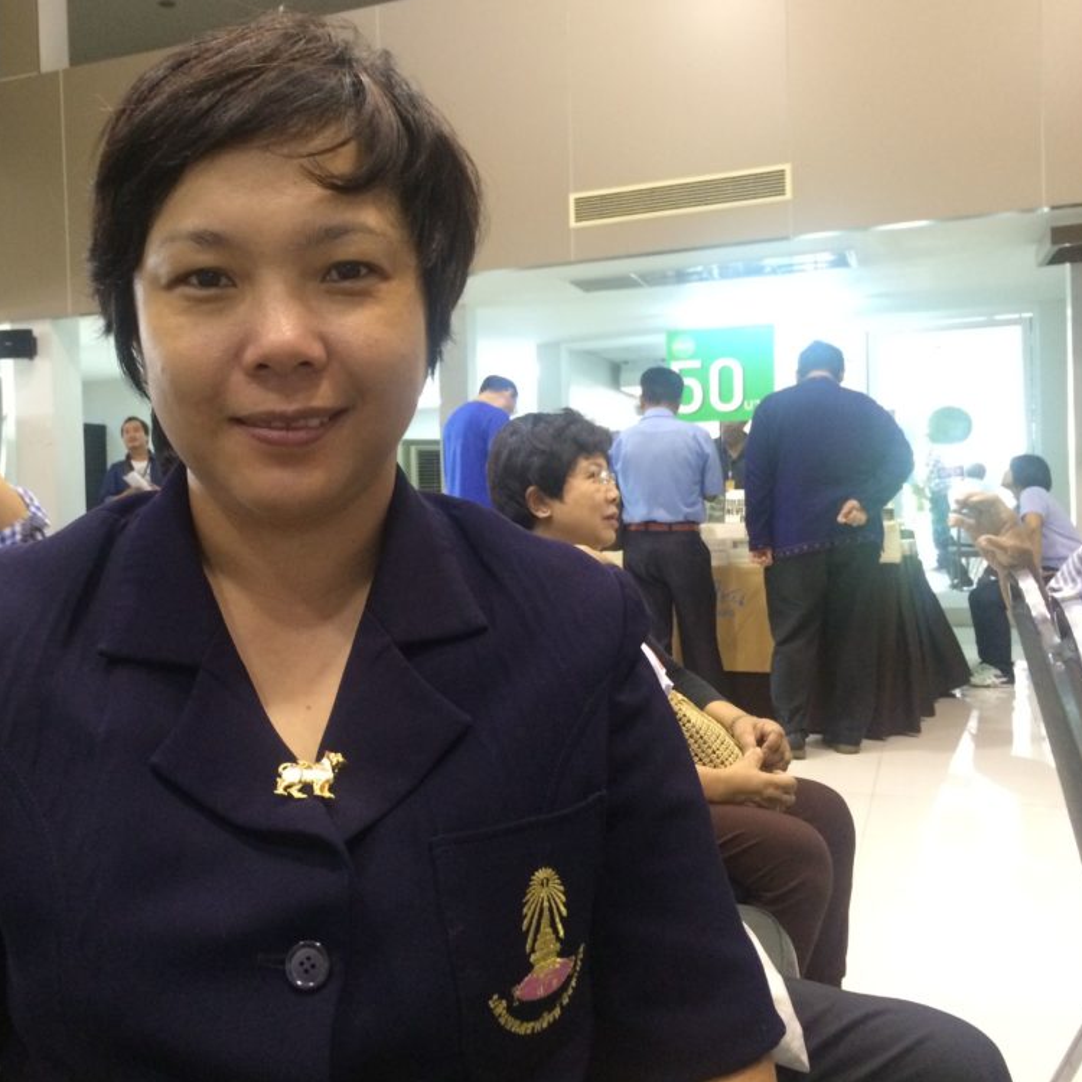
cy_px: 531
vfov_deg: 47.2
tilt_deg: -0.6
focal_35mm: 35
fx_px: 1238
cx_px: 364
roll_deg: +1.7
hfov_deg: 46.5
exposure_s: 1/33
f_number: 2.2
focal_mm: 4.15
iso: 320
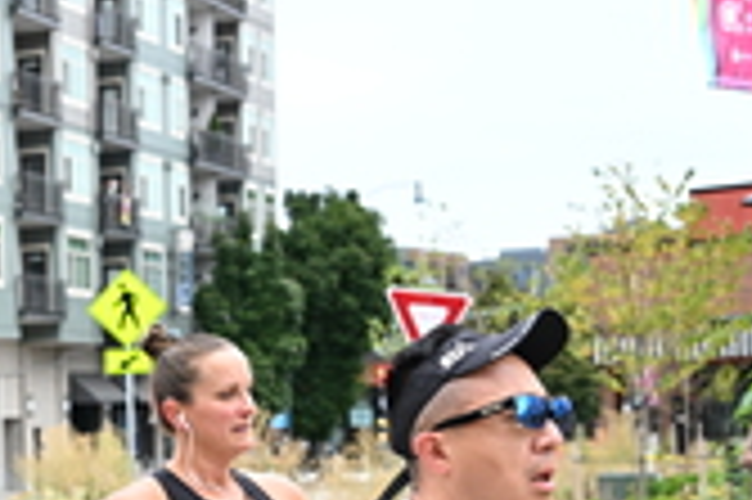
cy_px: 561
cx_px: -279
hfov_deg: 17.4
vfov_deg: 12.3
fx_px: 2275
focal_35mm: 109
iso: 2000
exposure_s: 1/800
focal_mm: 33
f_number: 4
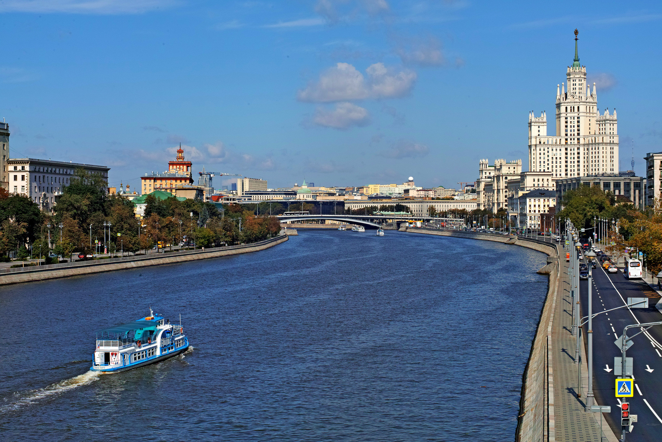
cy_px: 221
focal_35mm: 66
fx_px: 1214
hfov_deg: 30.5
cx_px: 331
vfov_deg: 20.6
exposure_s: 1/250
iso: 100
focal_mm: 50
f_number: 11
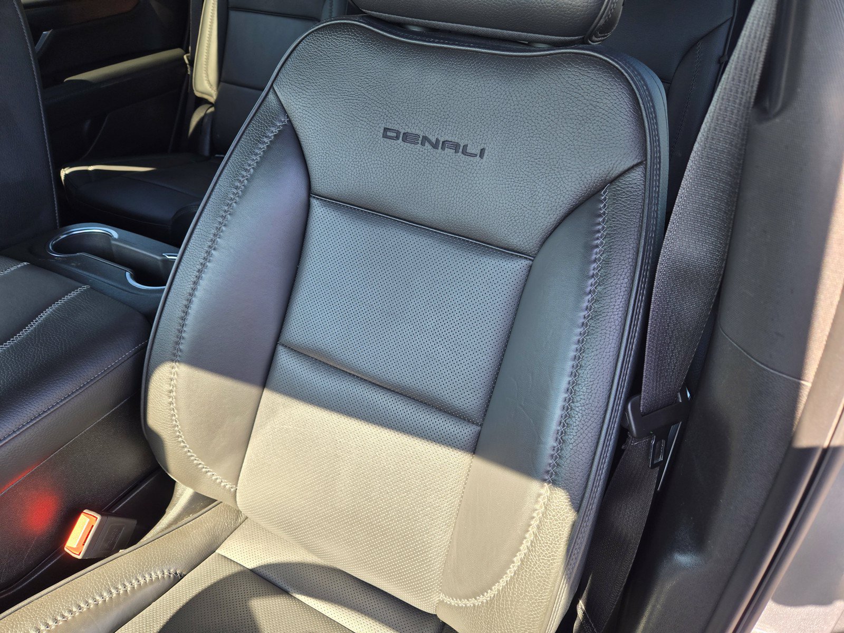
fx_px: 561
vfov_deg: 58.9
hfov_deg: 73.9
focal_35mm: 23
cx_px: 422
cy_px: 316
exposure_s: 1/120
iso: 40
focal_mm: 5.4
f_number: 1.8
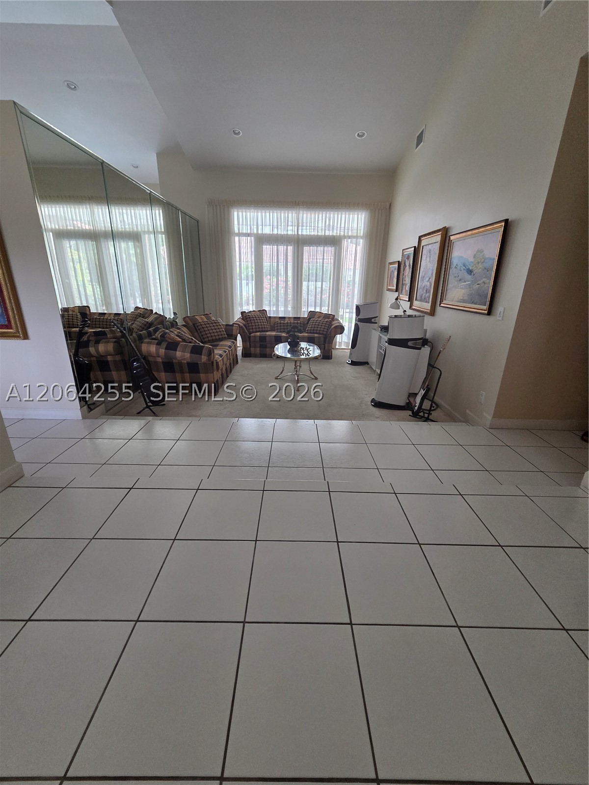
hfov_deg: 89.9
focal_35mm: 13
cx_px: 294
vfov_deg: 106.2
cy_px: 392
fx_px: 295
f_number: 2.2
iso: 250
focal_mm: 2.2
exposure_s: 1/120
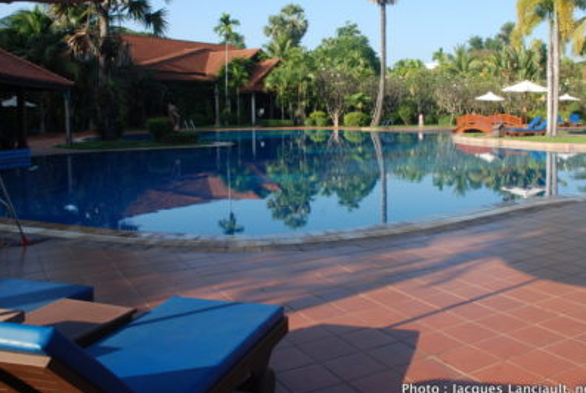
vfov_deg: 38.9
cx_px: 329
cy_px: 163
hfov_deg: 55.6
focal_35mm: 34
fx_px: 554
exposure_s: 1/30
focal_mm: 18
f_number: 16
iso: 100
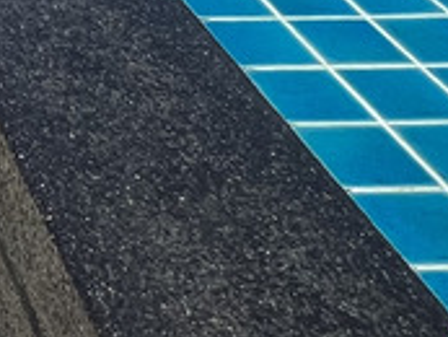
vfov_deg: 11.6
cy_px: -591
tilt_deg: -1.9
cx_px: -344
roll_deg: +0.8
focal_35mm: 90
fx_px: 1166
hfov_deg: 17.7
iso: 32
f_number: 1.8
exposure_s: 1/2660
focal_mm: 1.57
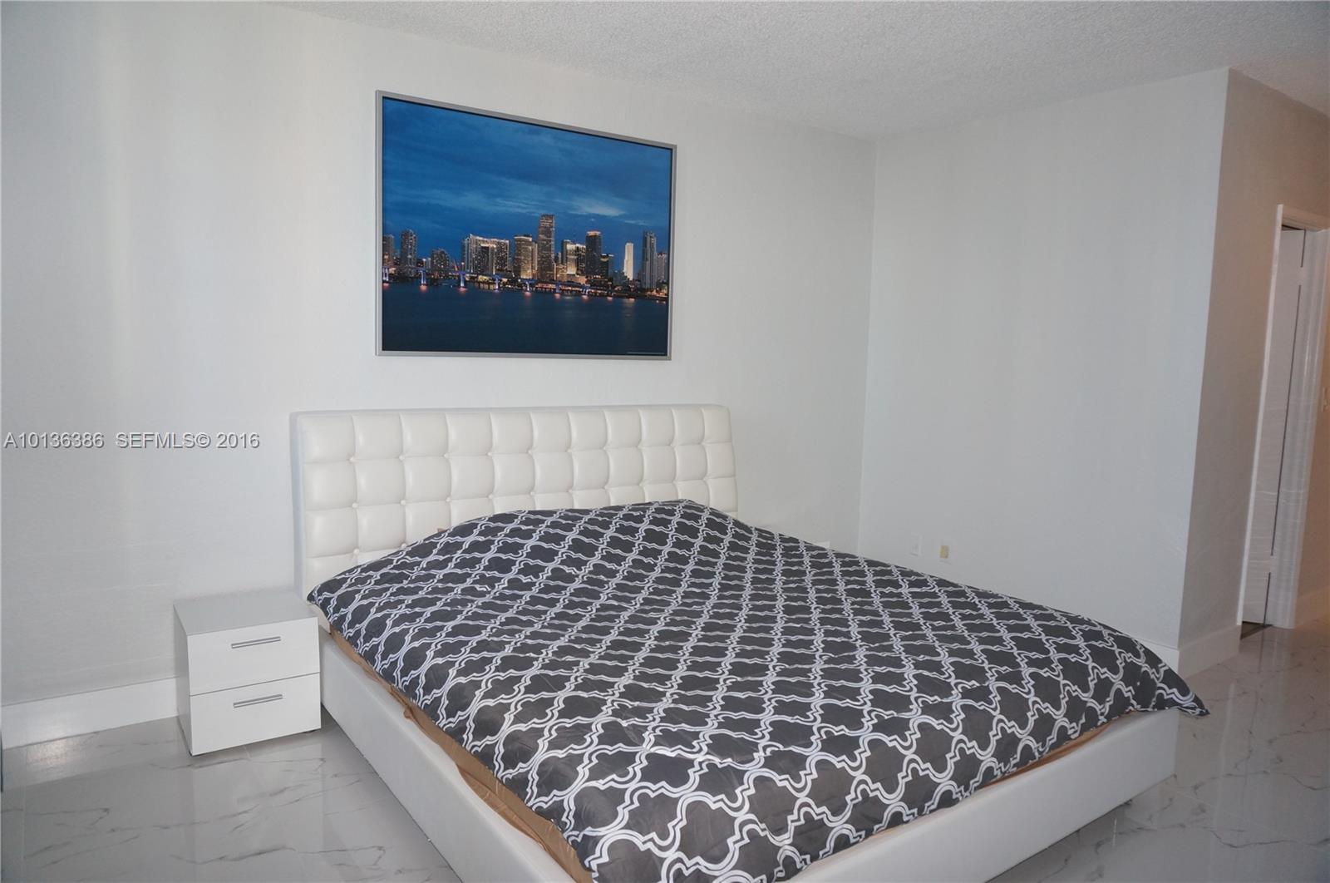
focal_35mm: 24
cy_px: 442
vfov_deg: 53.0
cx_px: 665
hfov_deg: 73.8
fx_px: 885
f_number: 4
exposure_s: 1/60
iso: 500
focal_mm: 16
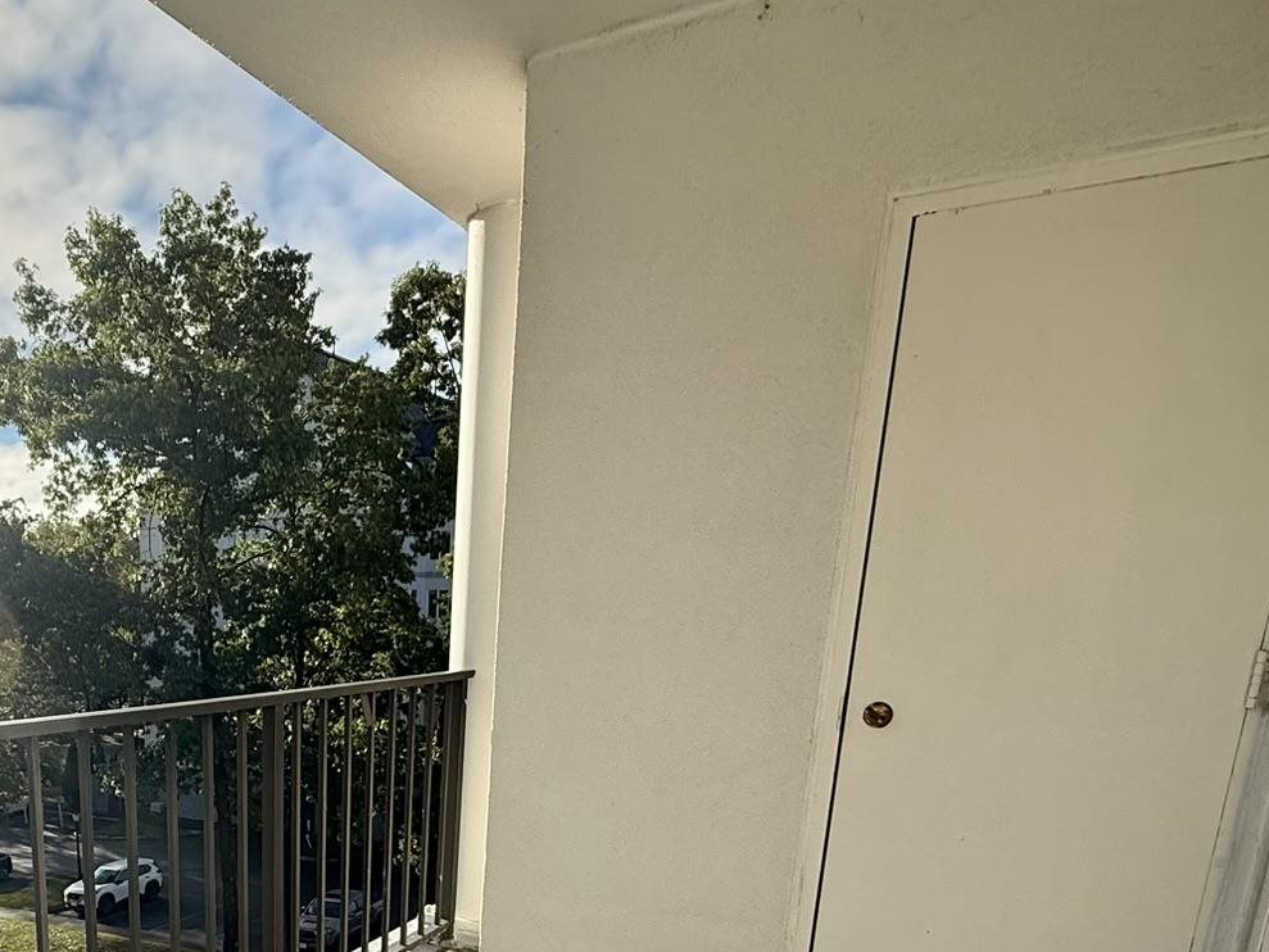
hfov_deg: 58.1
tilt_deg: -12.7
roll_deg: -0.3
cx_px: 298
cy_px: 879
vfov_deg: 43.5
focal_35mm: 29
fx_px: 1063
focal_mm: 2.22
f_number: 2.2
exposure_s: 1/1312
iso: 80
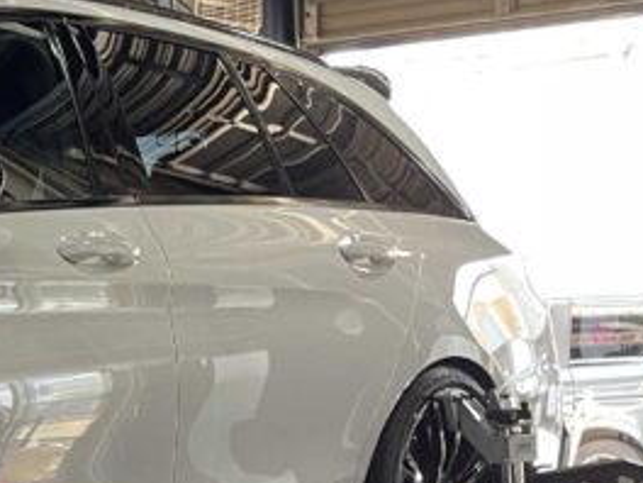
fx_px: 1876
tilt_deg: -0.3
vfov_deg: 14.6
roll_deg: +0.6
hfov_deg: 16.5
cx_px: -492
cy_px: 383
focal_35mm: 101
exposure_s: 1/50
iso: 80
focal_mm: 4.2
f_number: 1.6
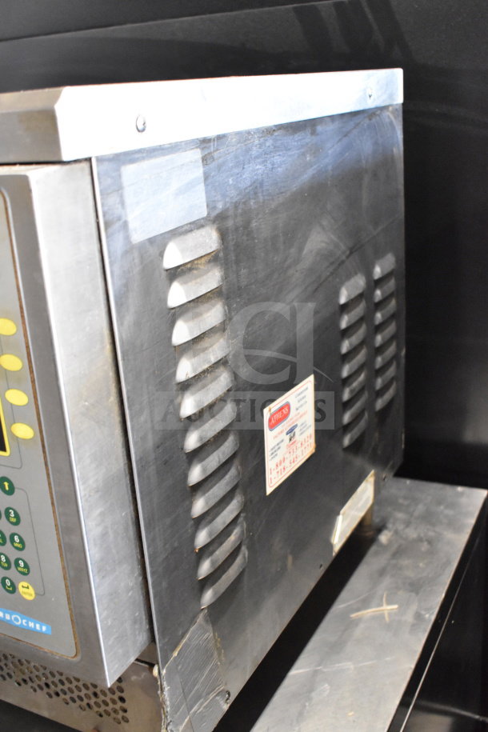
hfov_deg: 34.2
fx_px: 793
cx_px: 244
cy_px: 366
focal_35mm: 39
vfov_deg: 49.6
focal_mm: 26
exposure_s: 1/60
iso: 6400
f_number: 4
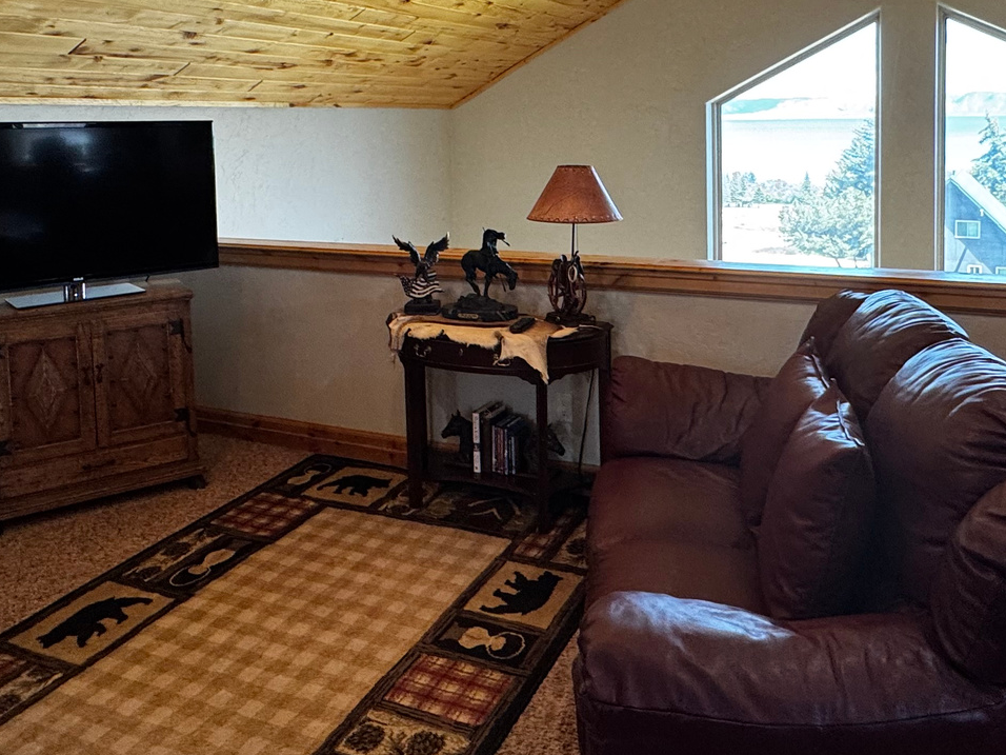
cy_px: 183
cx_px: 607
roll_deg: +0.4
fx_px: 872
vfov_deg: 45.1
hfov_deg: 59.4
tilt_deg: -3.8
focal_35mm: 30
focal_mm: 2.22
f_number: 2.2
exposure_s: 1/120
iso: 125
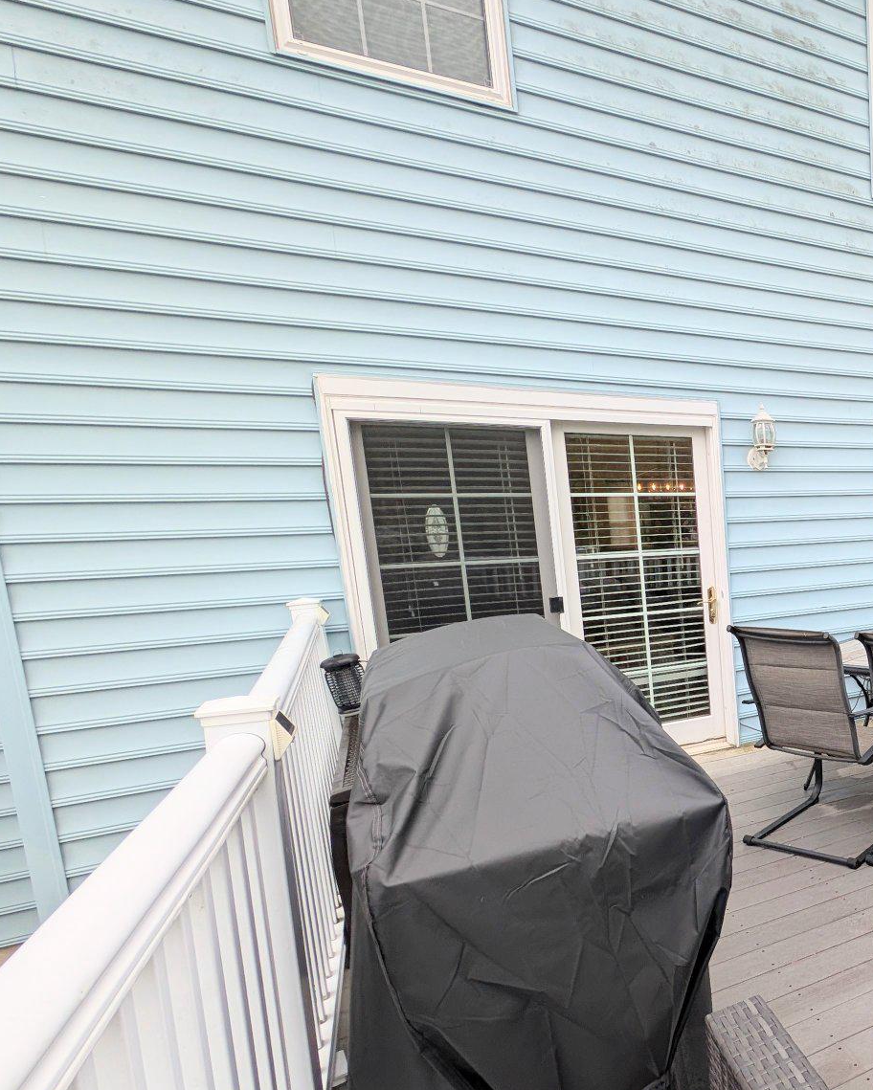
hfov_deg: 50.1
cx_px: 912
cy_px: 624
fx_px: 678
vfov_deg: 77.2
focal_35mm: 21
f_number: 1.95
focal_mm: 2.23
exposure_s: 1/423
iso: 37
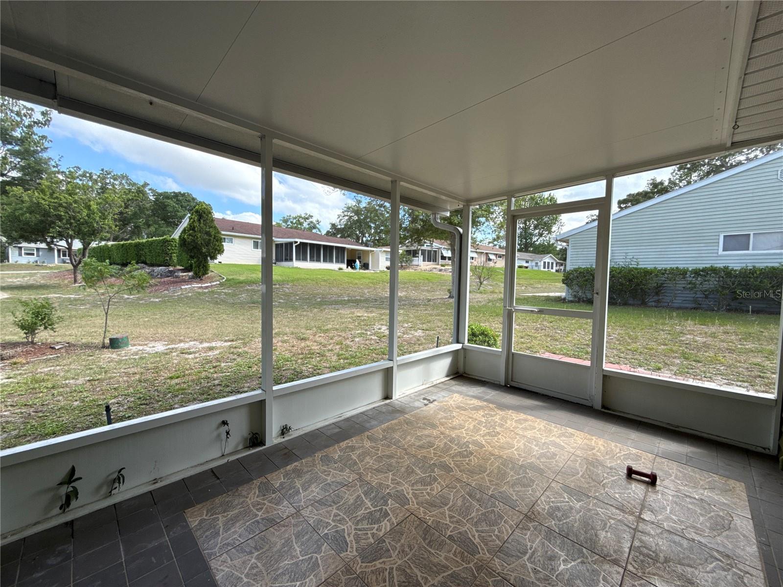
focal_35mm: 14
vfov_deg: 85.7
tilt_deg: -2.5
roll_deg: -1.2
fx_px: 317
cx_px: 392
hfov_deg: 102.1
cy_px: 294
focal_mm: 2.22
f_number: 2.2
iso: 64
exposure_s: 1/585
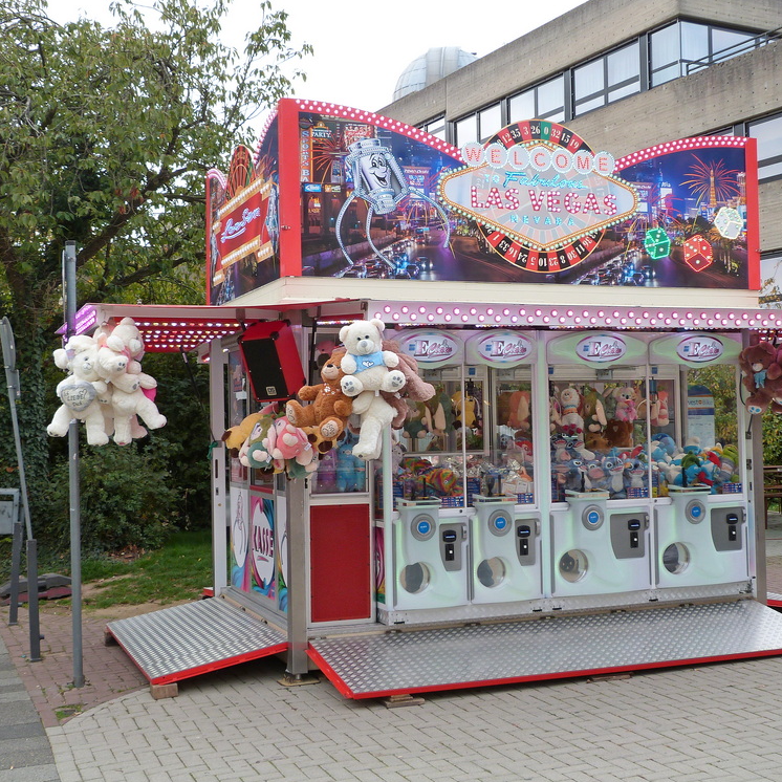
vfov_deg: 37.6
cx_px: 423
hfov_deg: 37.5
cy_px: 390
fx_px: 1150
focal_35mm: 45
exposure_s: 1/200
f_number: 4
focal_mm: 6.7
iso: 100
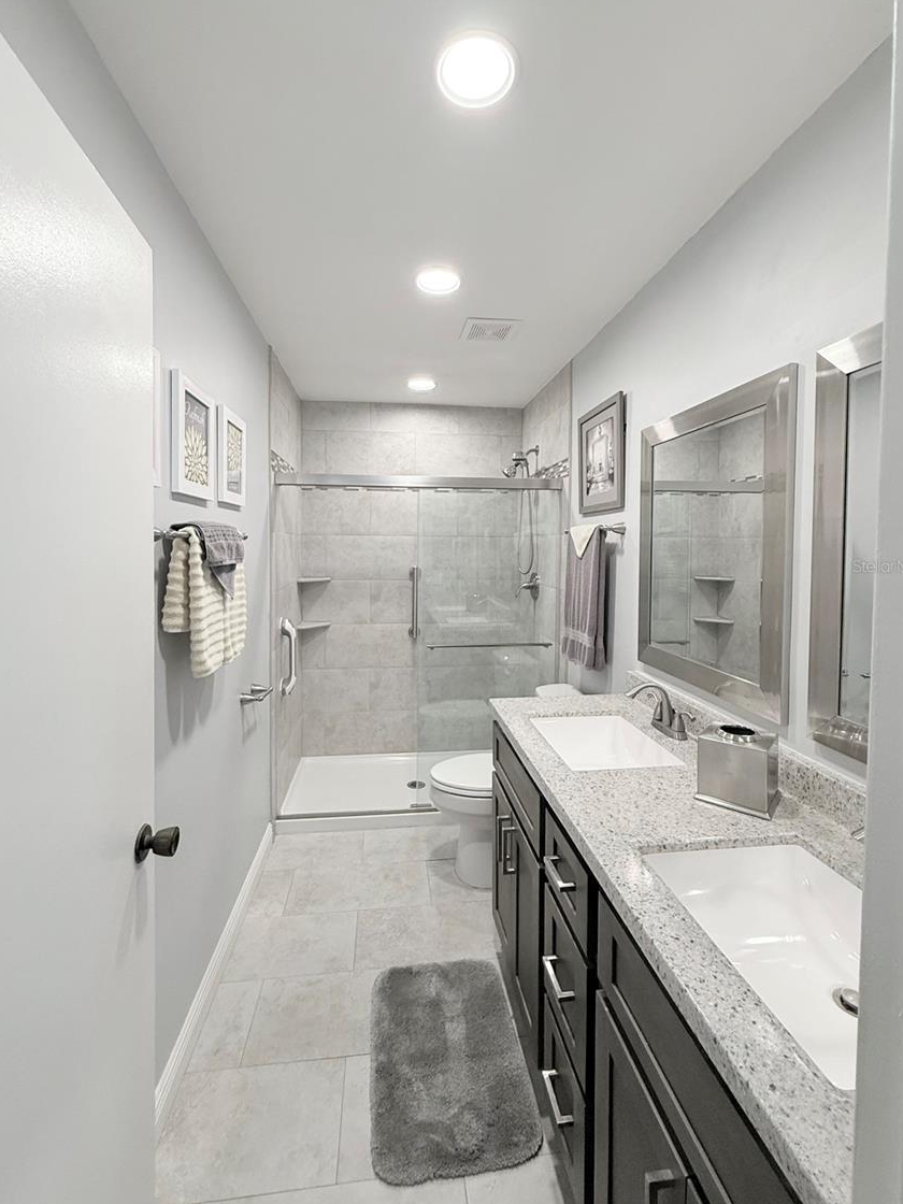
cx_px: 445
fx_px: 522
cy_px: 565
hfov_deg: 81.7
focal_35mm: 15
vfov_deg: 98.1
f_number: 2.2
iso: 250
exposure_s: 1/120
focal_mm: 2.22
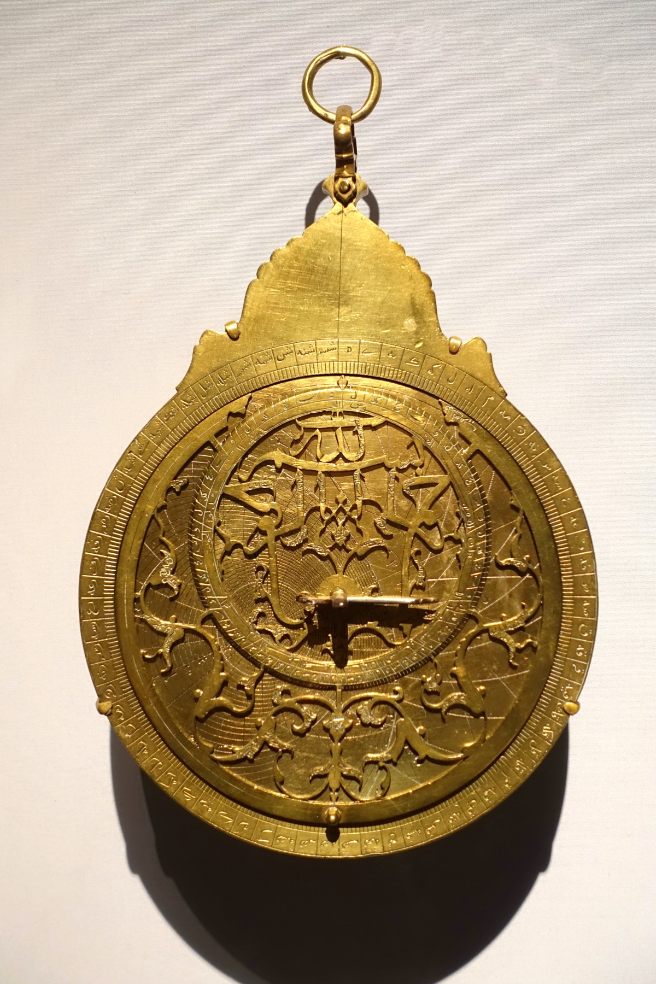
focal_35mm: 57
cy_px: 492
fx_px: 1558
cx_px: 328
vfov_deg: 35.1
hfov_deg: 23.8
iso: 800
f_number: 2.8
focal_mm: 21.01
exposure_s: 1/50
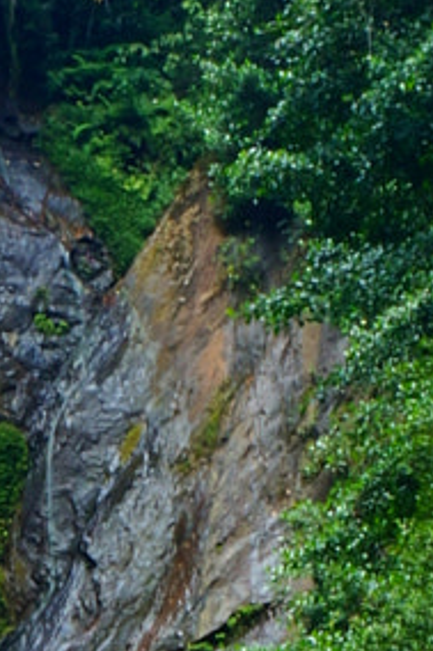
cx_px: -514
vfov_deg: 10.3
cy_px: 1224
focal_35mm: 186
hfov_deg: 7.0
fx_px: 3360
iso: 100
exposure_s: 1/2.5
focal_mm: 22
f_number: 22
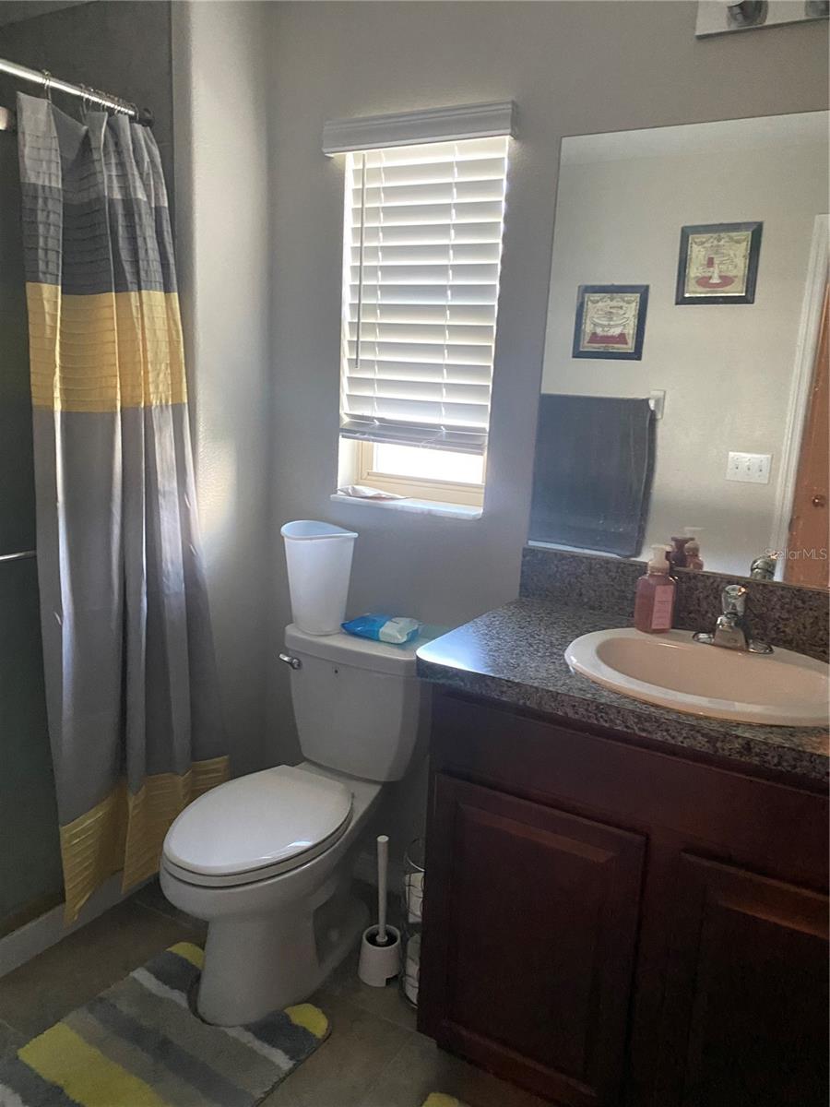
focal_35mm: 26
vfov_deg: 67.3
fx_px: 831
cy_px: 554
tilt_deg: -9.4
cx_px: 415
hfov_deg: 53.1
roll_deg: -2.6
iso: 640
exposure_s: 1/40
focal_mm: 4.25
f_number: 1.8
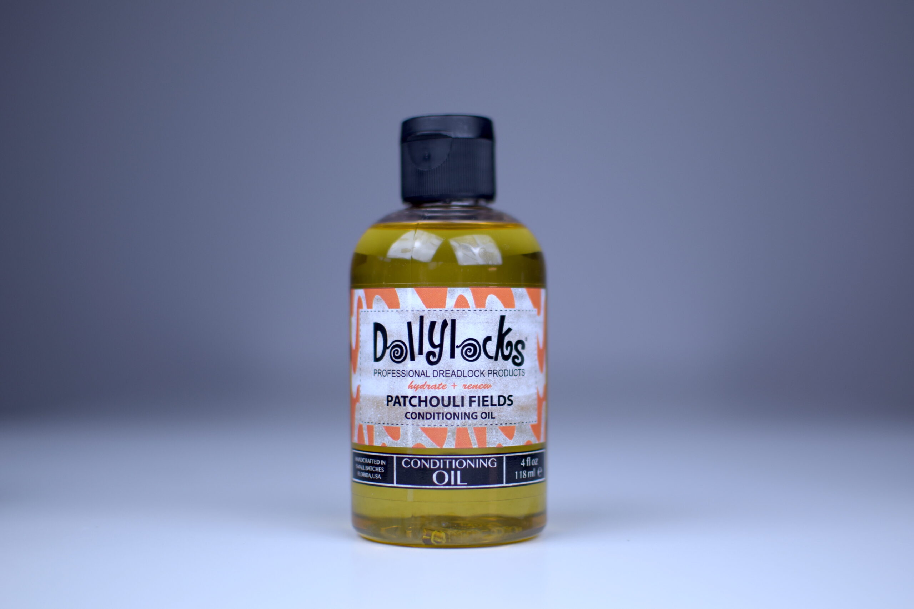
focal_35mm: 52
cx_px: 457
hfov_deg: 37.8
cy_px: 304
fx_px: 1333
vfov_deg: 25.8
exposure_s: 1/400
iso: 100
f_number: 1.8
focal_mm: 35
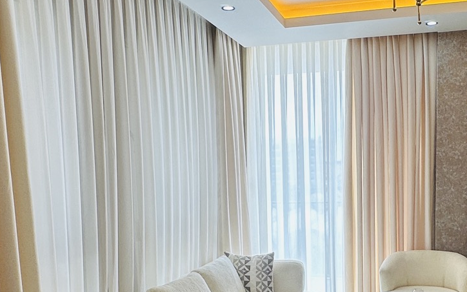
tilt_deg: -6.1
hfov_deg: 47.7
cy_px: 241
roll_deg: +1.1
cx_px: 295
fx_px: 522
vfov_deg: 30.3
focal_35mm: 41
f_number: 2.2
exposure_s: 1/100
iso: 50
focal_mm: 2.22
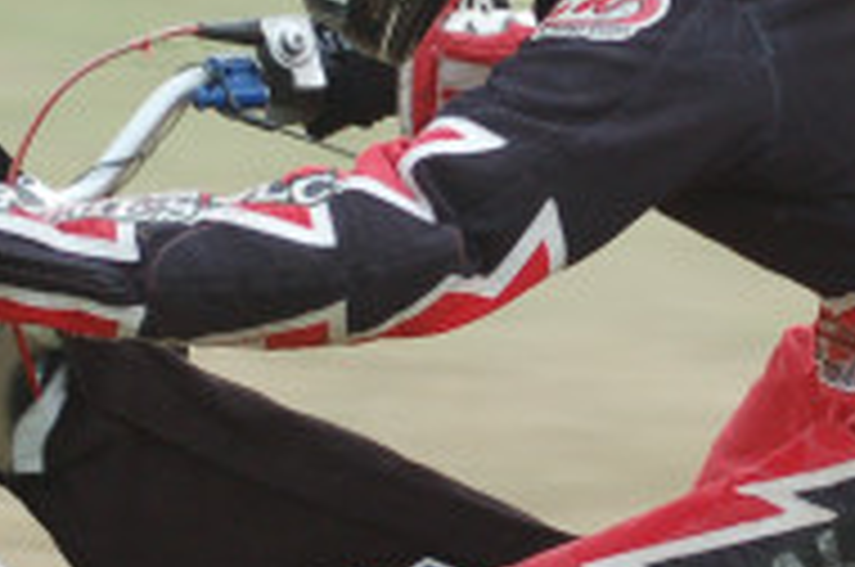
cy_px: 310
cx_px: 522
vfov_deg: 2.4
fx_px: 13491
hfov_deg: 3.6
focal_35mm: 569
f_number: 4.8
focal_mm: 90
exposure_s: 1/250
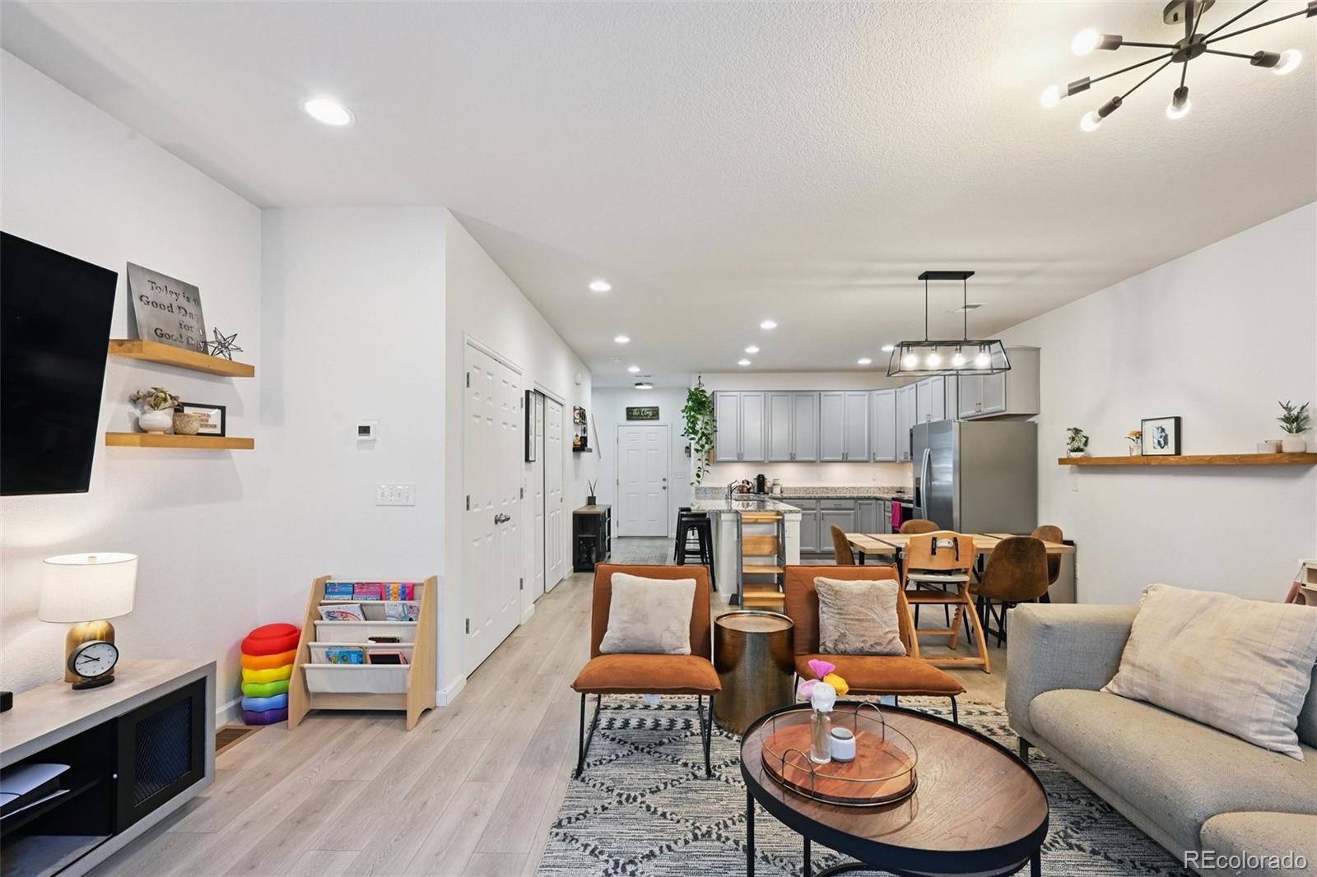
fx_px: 549
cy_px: 438
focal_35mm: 15
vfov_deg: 77.3
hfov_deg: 100.4
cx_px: 658
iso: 400
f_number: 10
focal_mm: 15
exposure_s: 1/6
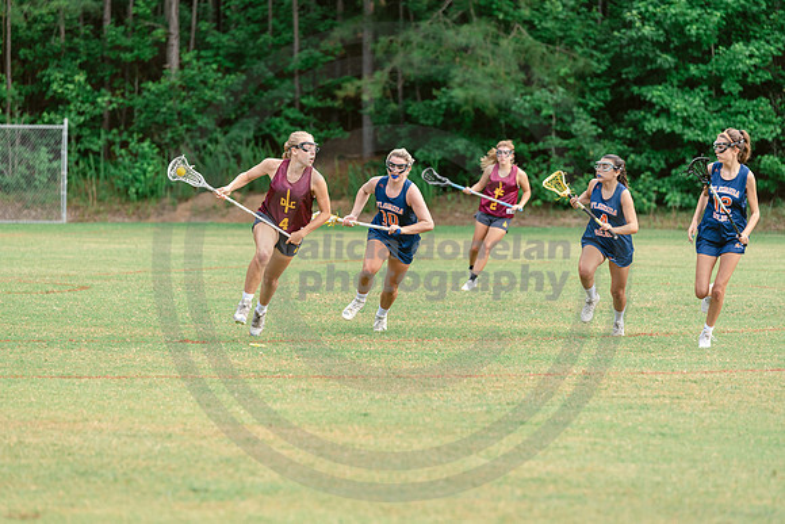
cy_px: 262
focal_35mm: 180
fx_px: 3926
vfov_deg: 7.6
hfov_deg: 11.4
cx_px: 392
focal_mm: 180
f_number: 3.5
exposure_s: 1/800
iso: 250
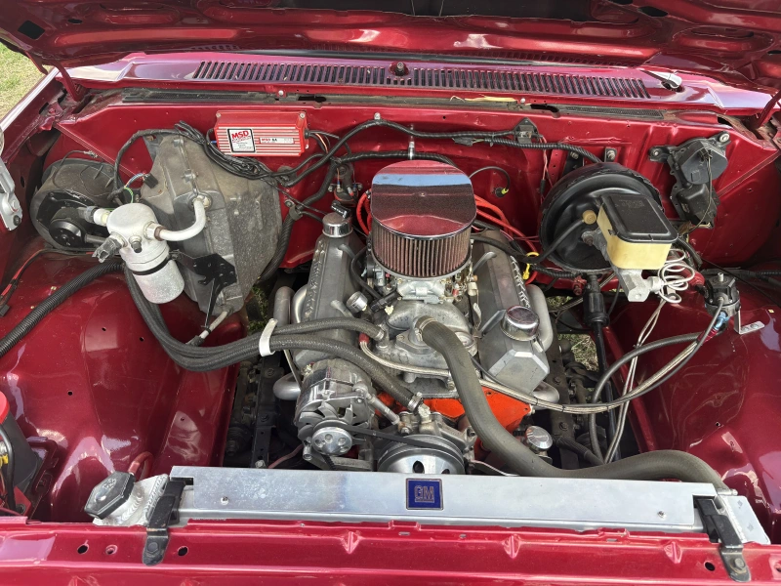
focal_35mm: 26
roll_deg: -0.1
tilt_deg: -43.4
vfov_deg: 53.1
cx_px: 390
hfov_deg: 67.3
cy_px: 293
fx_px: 587
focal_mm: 5.96
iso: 50
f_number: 1.6
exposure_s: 1/199
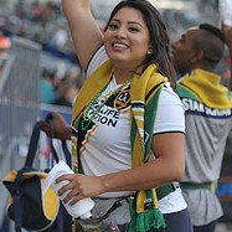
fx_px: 1562
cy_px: 109
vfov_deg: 8.5
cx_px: 96
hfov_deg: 8.5
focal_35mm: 206
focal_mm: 78
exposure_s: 1/640
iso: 800
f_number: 2.8
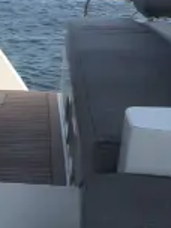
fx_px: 804
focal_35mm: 122
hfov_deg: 12.0
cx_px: -8
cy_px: 208
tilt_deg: -19.9
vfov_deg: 15.9
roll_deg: -2.6
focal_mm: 4.15
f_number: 2.2
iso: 32
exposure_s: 1/1883
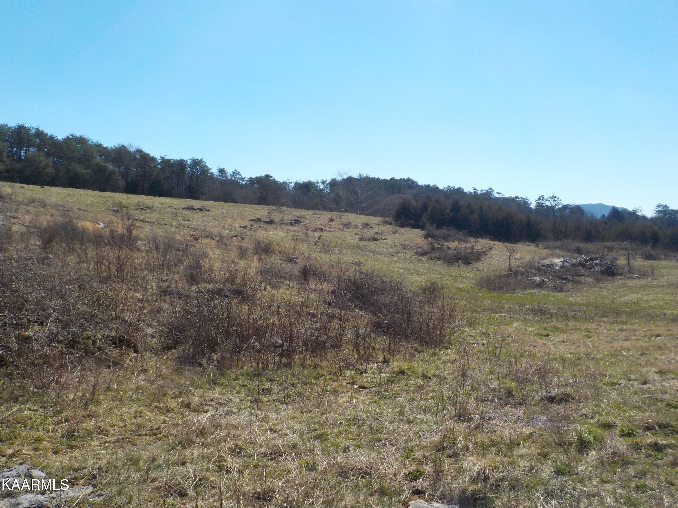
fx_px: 588
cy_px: 254
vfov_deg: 46.8
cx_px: 339
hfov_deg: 60.0
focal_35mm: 30
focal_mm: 4.1
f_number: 3.3
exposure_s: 1/1250
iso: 125
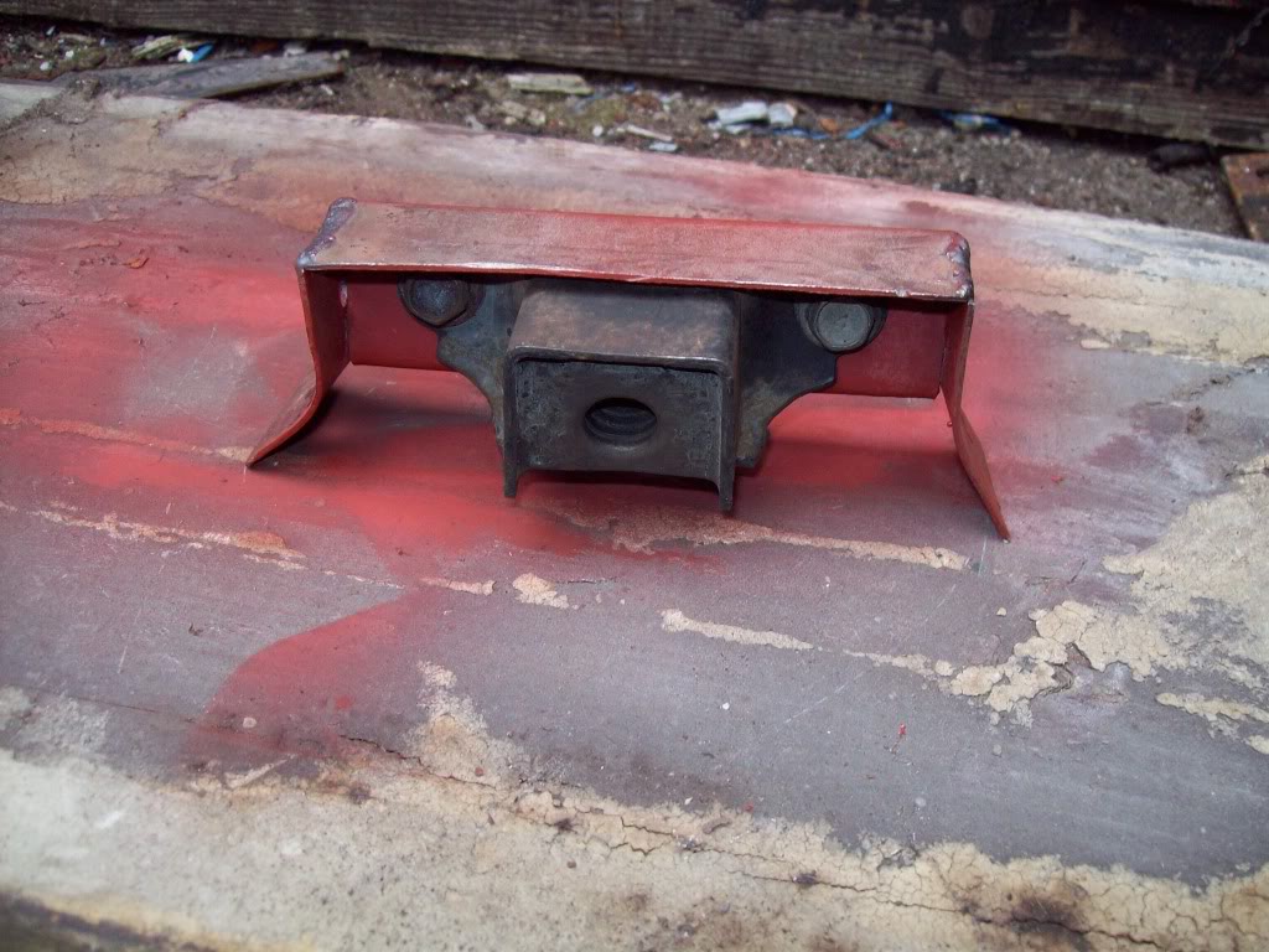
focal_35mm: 36
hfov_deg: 51.4
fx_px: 1320
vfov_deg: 39.7
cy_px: 476
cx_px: 634
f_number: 2.7
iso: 80
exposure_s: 1/64
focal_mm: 6
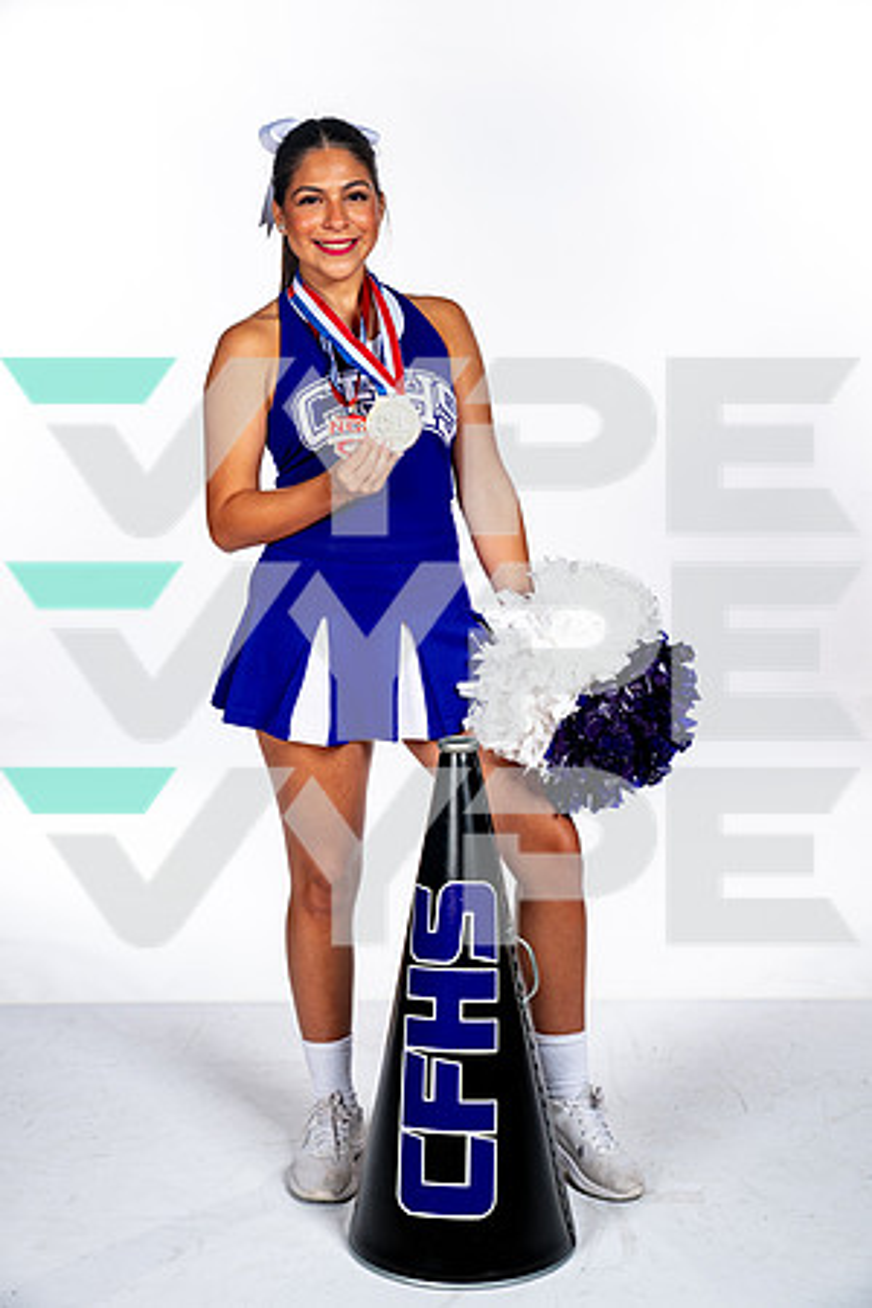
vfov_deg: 36.2
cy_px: 654
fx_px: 1998
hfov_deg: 24.6
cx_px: 436
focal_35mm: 55
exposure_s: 1/320
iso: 250
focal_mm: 55
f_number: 7.1
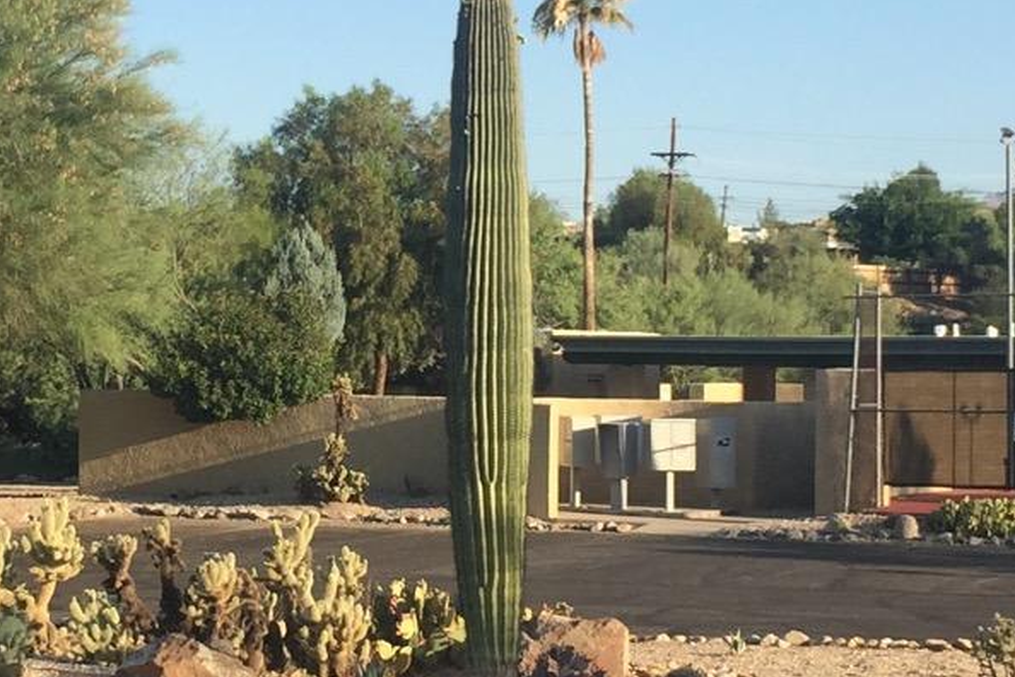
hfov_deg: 19.5
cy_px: 241
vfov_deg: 13.2
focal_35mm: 104
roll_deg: -0.9
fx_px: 2932
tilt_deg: +3.0
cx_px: 260
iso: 32
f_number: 2.2
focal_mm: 4.15
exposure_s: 1/942
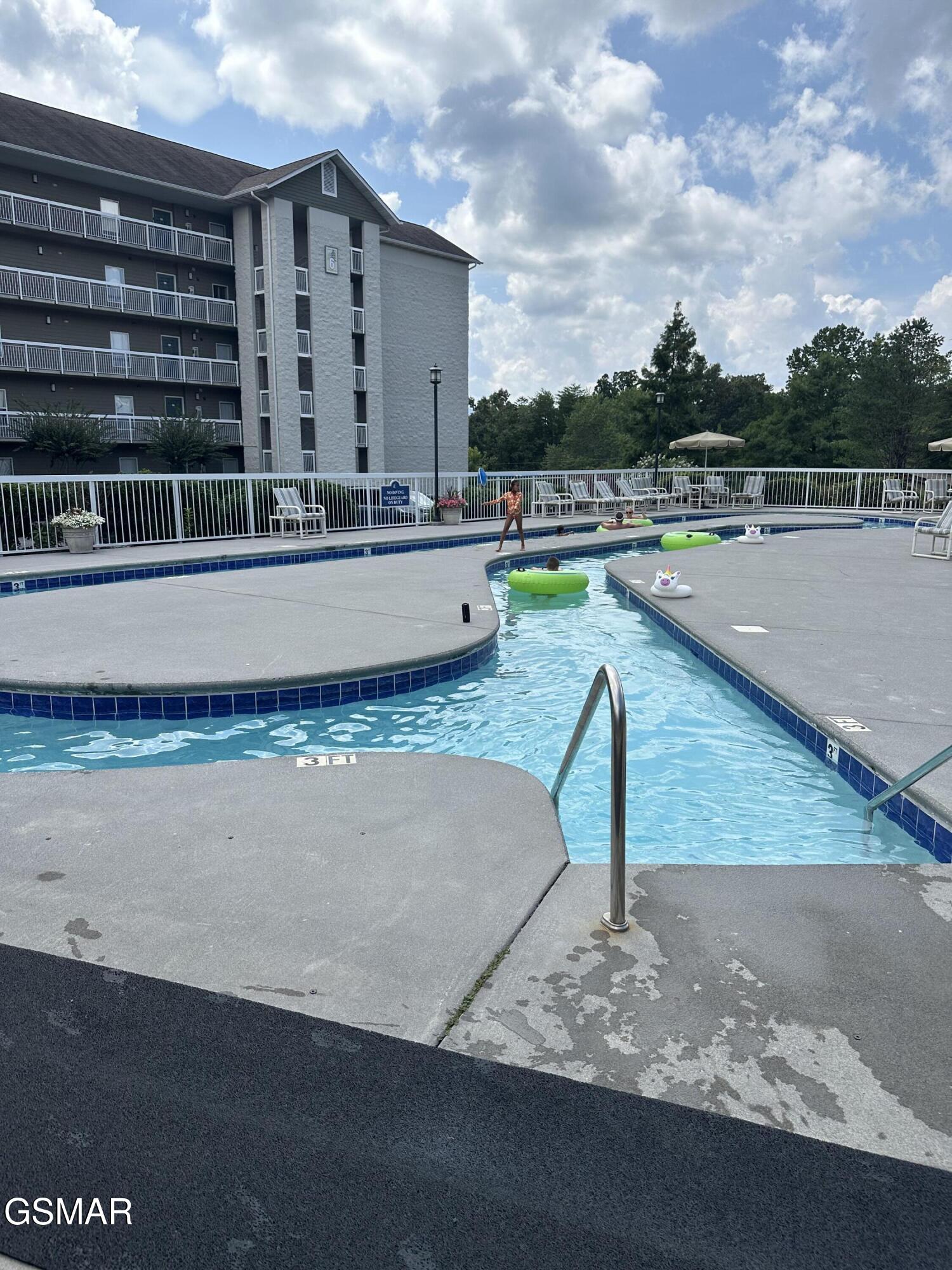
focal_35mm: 24
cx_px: 476
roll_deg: -1.0
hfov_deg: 56.8
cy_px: 635
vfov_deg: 71.6
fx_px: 880
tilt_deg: -10.9
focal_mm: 6.86
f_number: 1.78
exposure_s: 1/5000
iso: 80
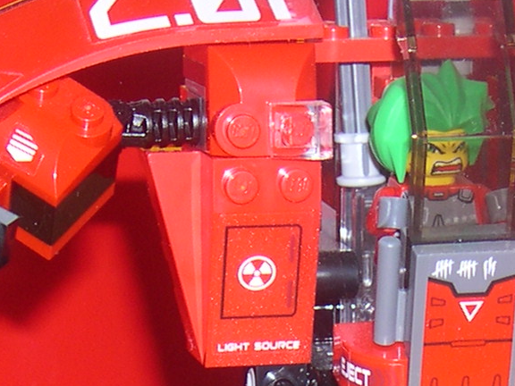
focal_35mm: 205
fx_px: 3050
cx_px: 404
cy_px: 486
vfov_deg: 7.2
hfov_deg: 9.6
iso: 100
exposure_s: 1/60
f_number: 3.2
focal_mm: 11.1
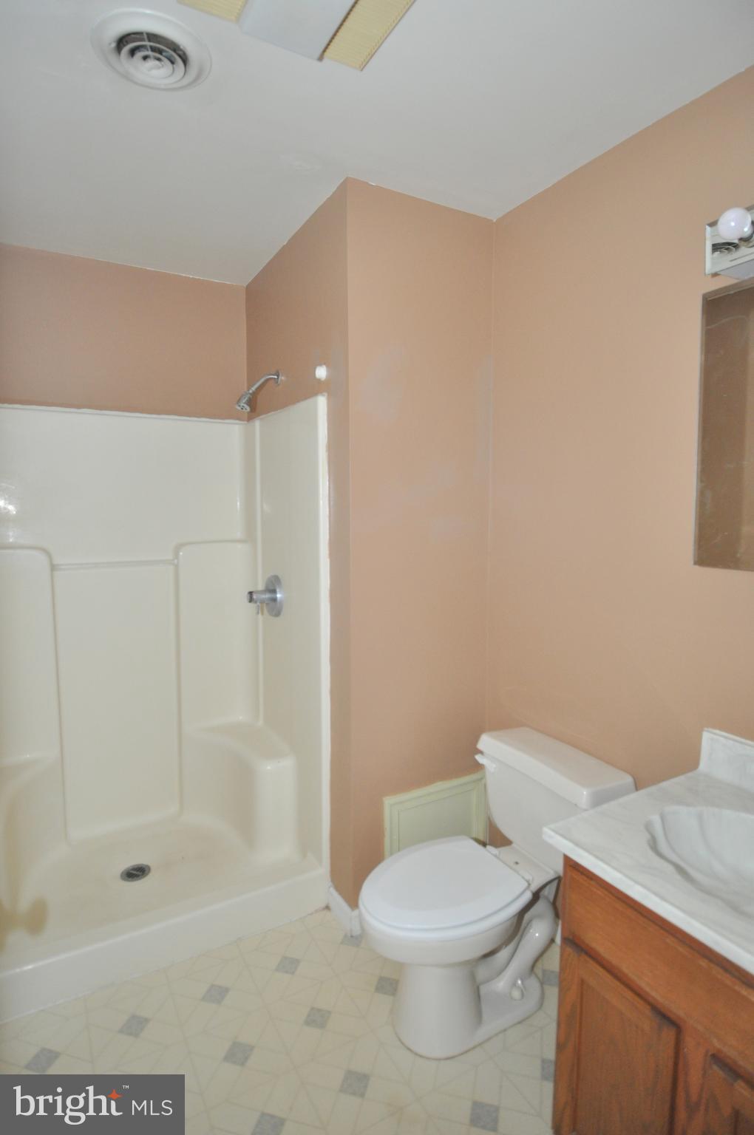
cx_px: 377
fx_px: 567
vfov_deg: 90.1
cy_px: 568
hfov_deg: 67.2
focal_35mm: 18
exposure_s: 1/60
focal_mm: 12
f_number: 4
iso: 800
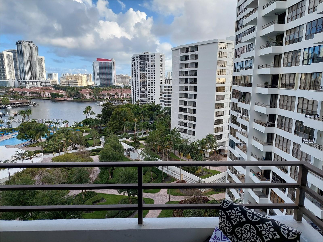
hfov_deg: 71.6
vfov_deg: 56.8
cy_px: 121
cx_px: 162
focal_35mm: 24
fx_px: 224
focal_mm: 5.23
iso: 40
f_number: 1.8
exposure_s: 1/535
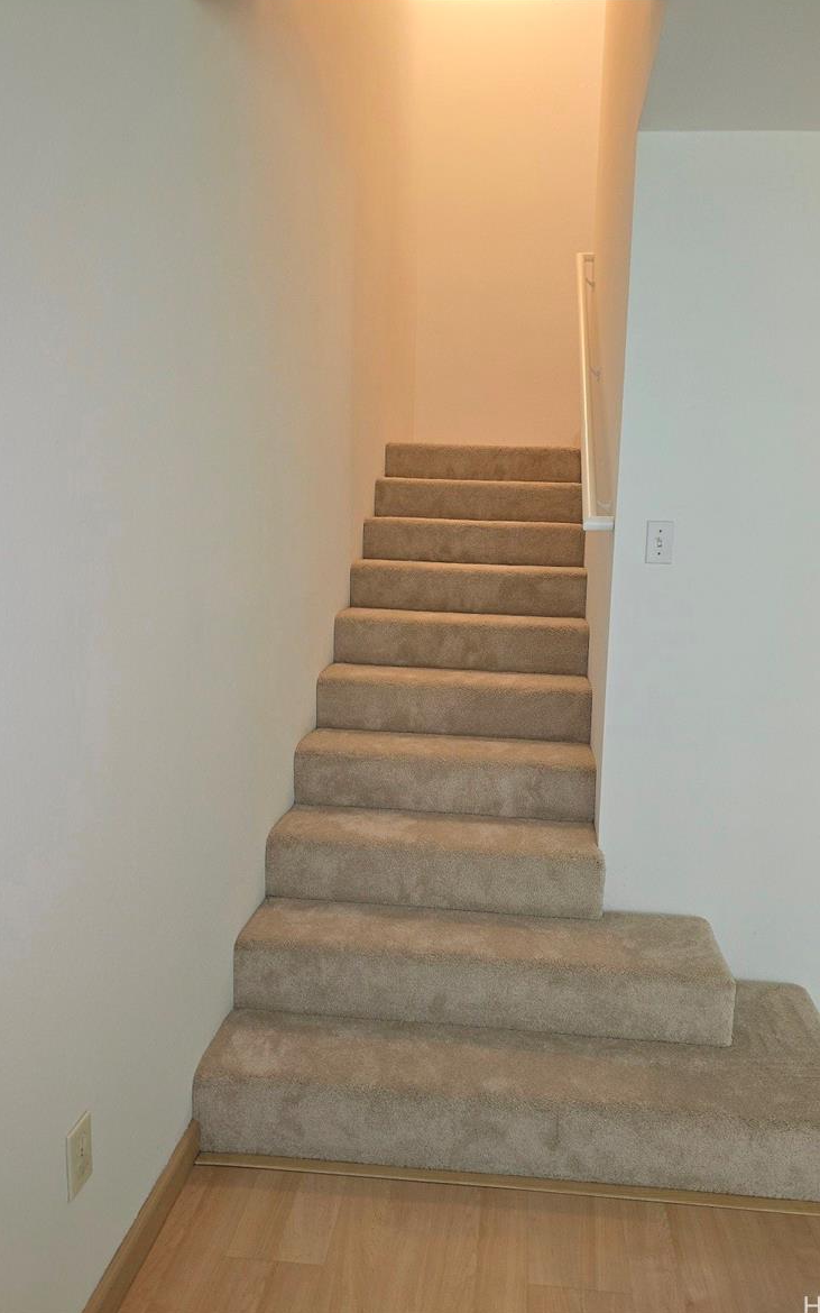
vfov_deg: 72.5
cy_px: 644
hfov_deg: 49.1
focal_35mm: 25
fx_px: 894
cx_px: 464
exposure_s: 1/24
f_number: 1.7
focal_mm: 6.3
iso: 100
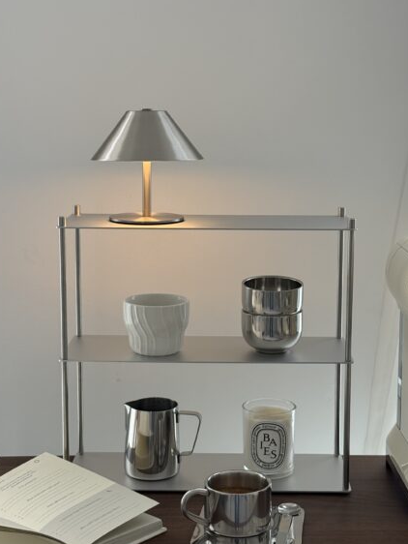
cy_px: 262
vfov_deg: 29.4
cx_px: 236
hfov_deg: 22.3
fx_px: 1036
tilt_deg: -8.7
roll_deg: -1.0
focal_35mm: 66
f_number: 1.78
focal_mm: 6.76
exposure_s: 1/234
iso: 100
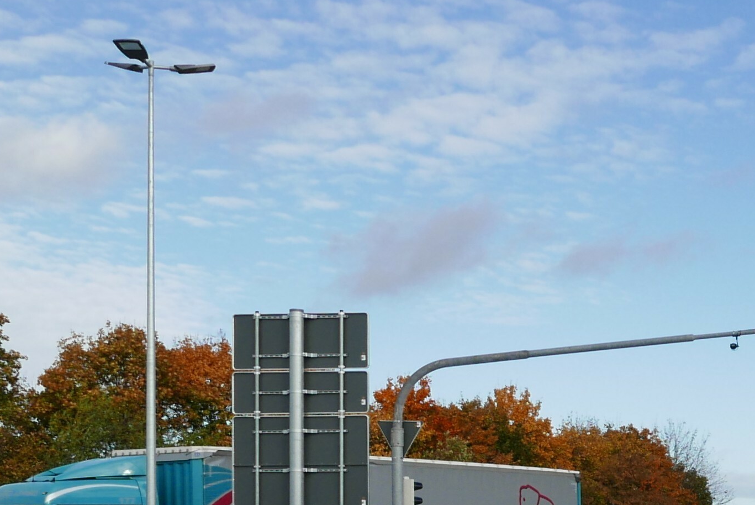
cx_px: 948
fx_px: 1574
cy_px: 555
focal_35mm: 75
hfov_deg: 24.1
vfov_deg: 17.6
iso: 200
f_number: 5.6
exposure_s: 1/800
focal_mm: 10.9
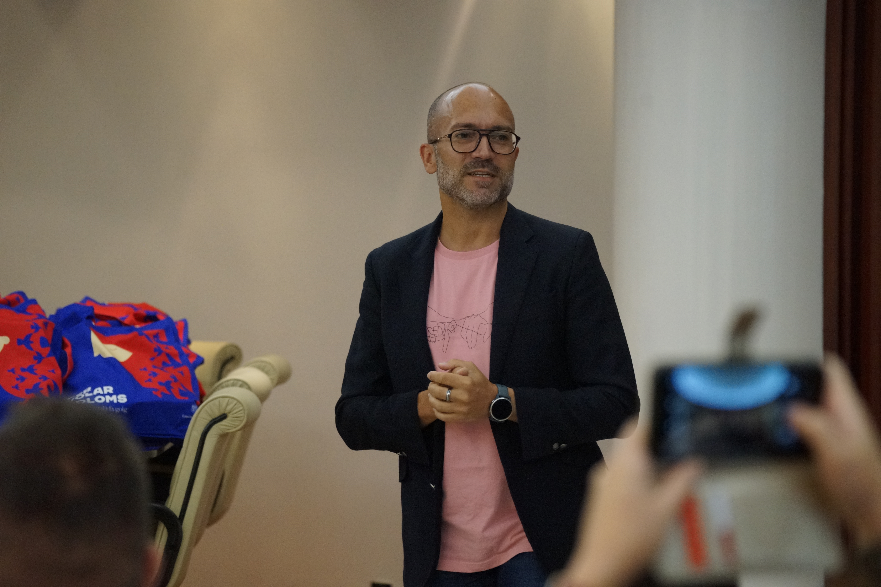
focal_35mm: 150
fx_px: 3671
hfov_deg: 13.7
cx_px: 440
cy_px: 294
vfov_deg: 9.1
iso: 5000
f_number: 5.6
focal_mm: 150
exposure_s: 1/160
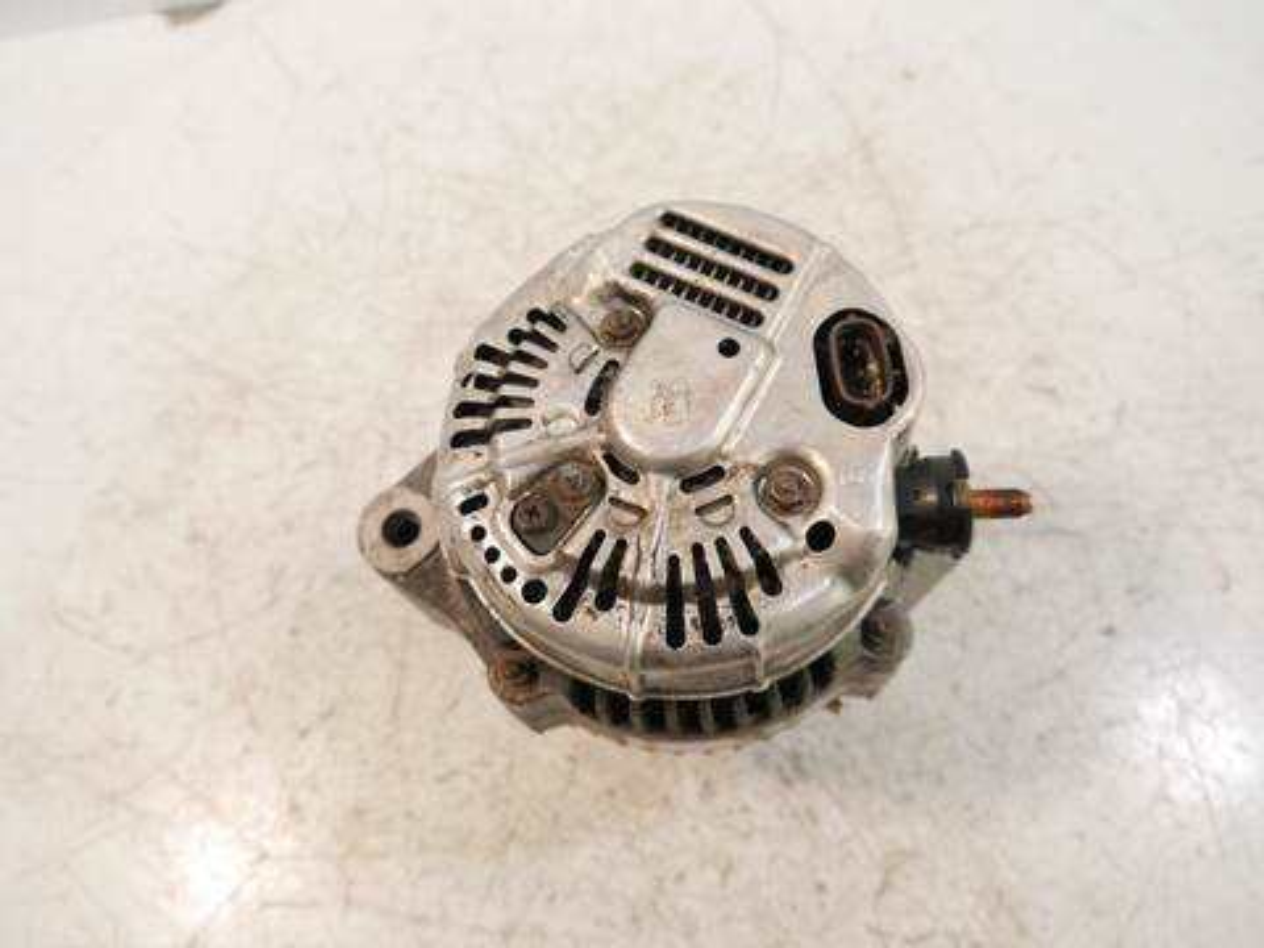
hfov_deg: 60.0
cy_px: 474
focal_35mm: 30
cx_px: 632
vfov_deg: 46.8
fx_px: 1095
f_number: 3.5
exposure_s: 1/125
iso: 1250
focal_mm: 15
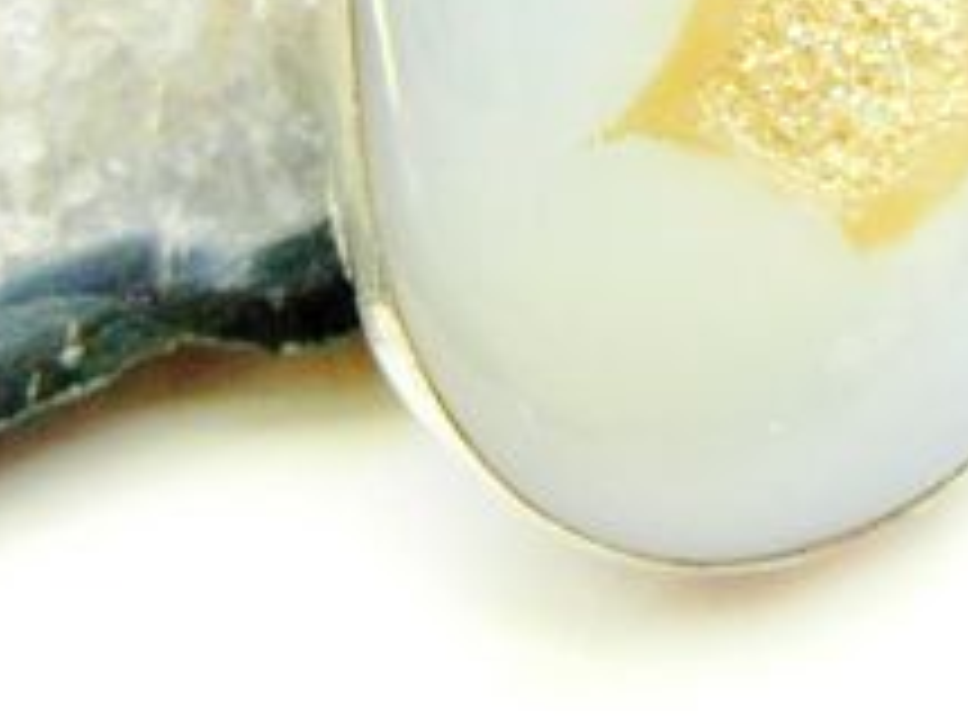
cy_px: 31
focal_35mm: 67
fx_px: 1873
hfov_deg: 28.8
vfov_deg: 21.3
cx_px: 626
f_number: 3.5
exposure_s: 1/17.4
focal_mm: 5.4
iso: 400
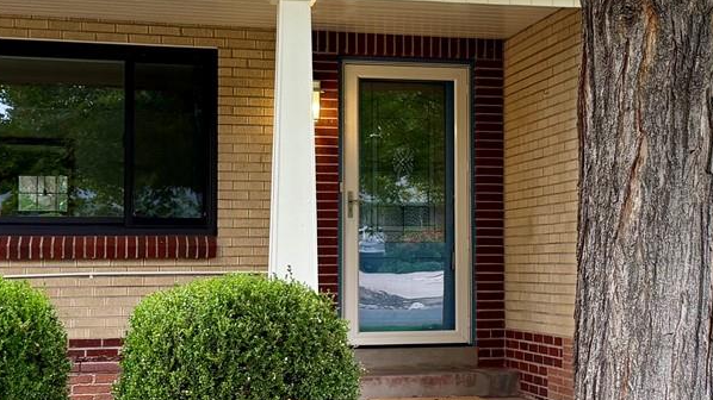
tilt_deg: +2.8
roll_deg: +0.4
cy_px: 195
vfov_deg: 17.2
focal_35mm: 70
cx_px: 479
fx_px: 1323
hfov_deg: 29.9
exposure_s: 1/121
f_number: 1.78
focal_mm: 6.76
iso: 125
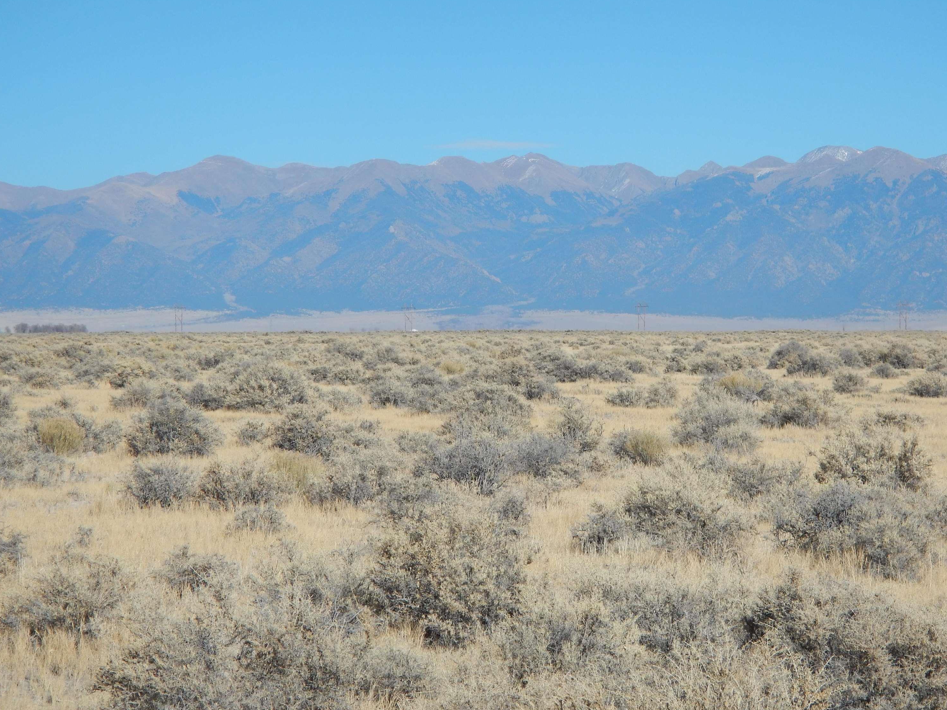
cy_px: 364
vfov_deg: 10.2
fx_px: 3967
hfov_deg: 13.6
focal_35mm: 145
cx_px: 487
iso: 125
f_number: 4.8
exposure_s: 1/1250
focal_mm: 25
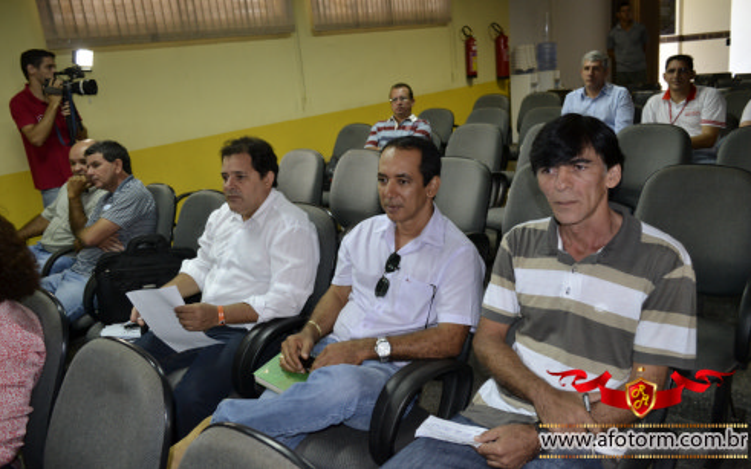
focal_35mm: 28
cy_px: 218
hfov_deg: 66.5
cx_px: 379
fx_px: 573
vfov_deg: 44.5
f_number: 3.5
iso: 900
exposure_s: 1/60
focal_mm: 18
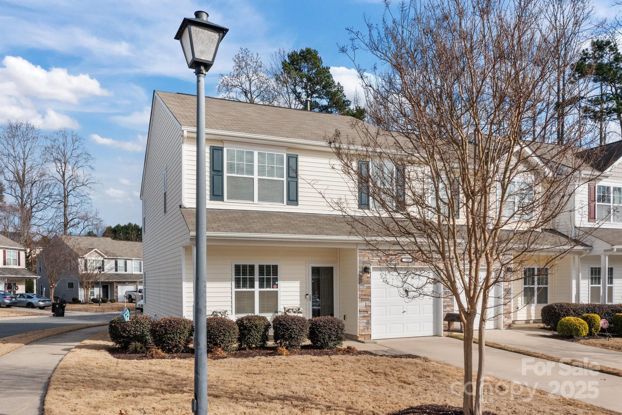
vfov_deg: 46.4
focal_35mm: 28
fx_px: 484
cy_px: 208
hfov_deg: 65.5
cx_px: 311
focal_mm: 10.26
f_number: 5.6
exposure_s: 1/500
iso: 100
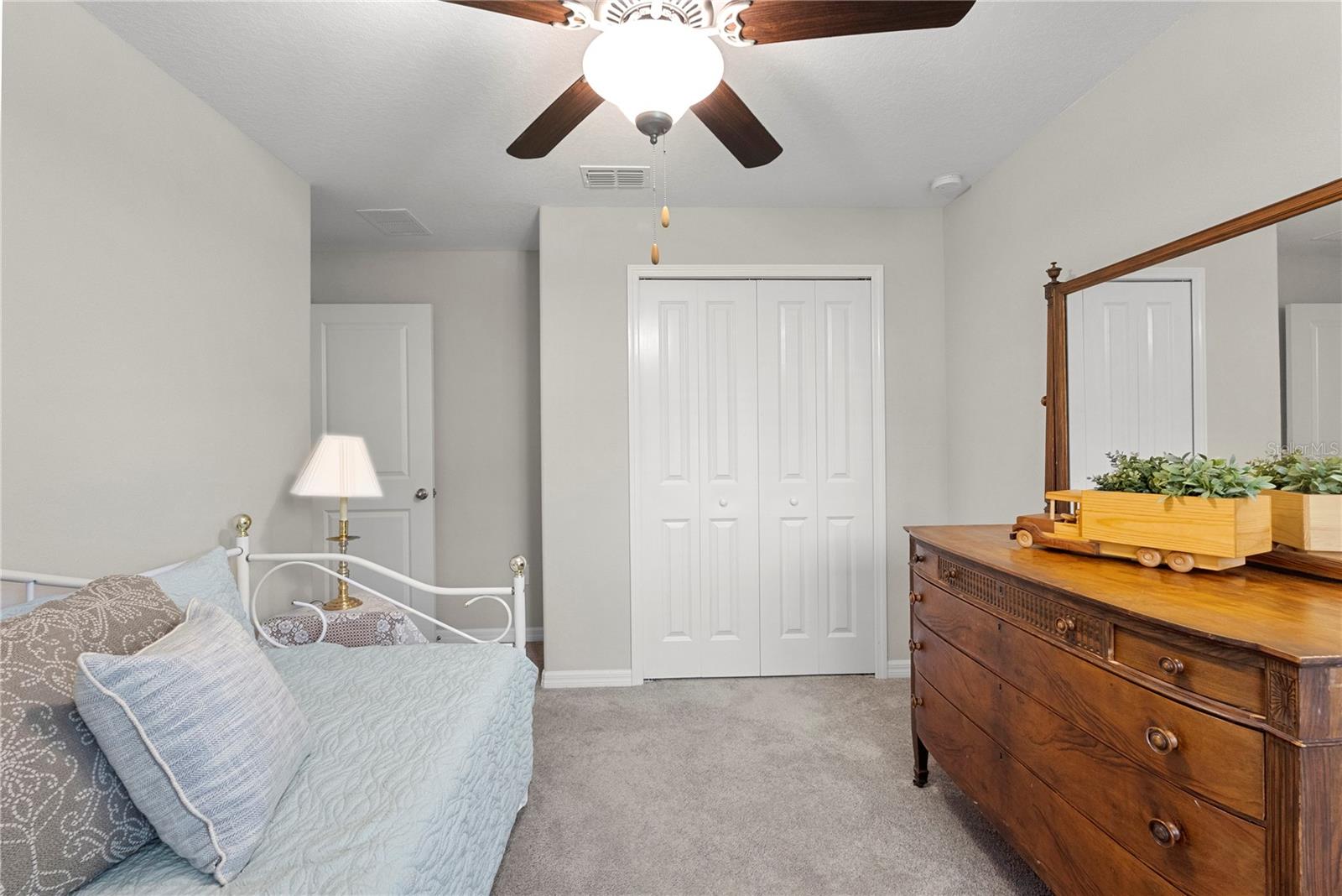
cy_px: 448
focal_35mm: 16
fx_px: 615
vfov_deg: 72.1
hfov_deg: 95.0
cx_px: 671
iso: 2000
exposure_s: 1/10
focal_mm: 16.5
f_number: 9
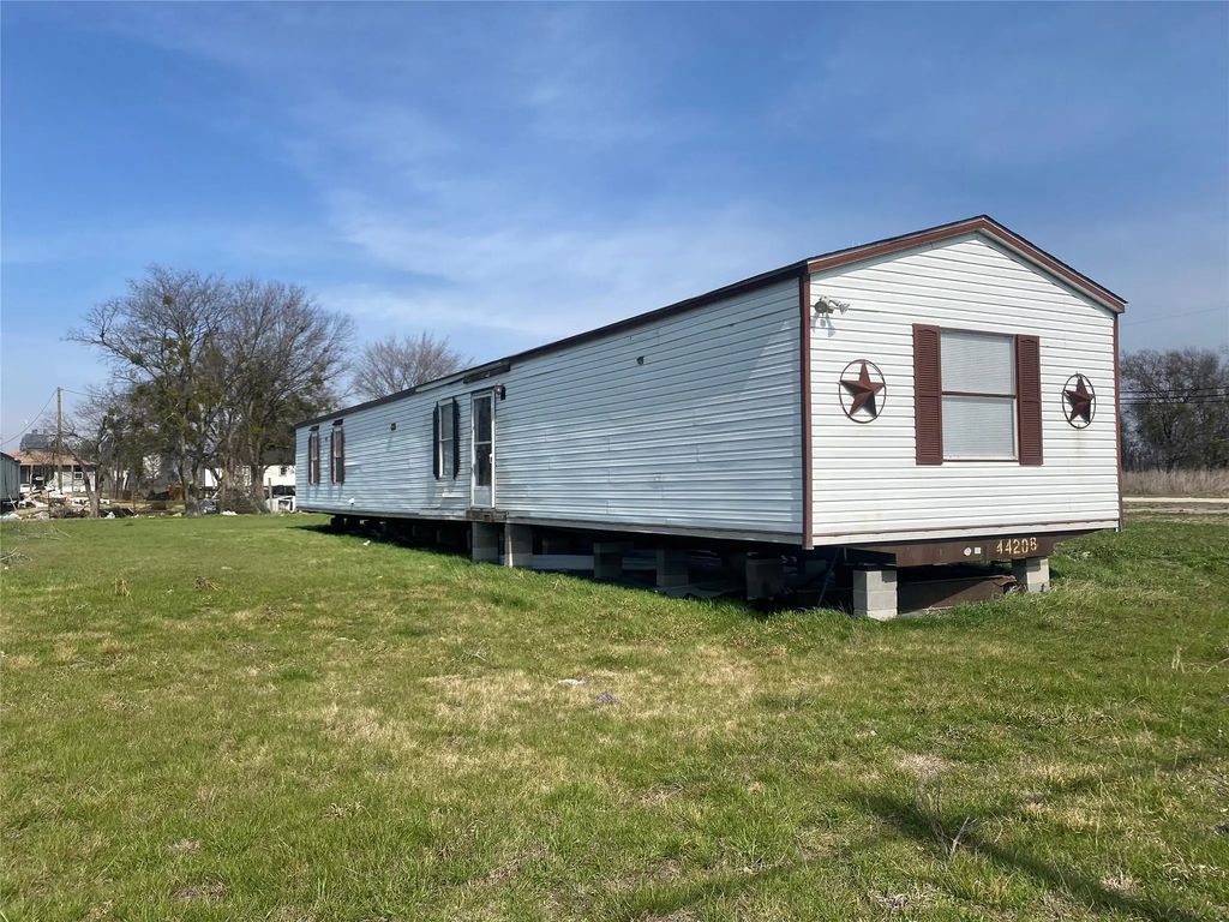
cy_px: 461
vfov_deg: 53.1
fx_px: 923
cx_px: 614
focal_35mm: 26
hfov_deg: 67.3
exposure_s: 1/4444
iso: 32
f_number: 1.8
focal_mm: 4.25
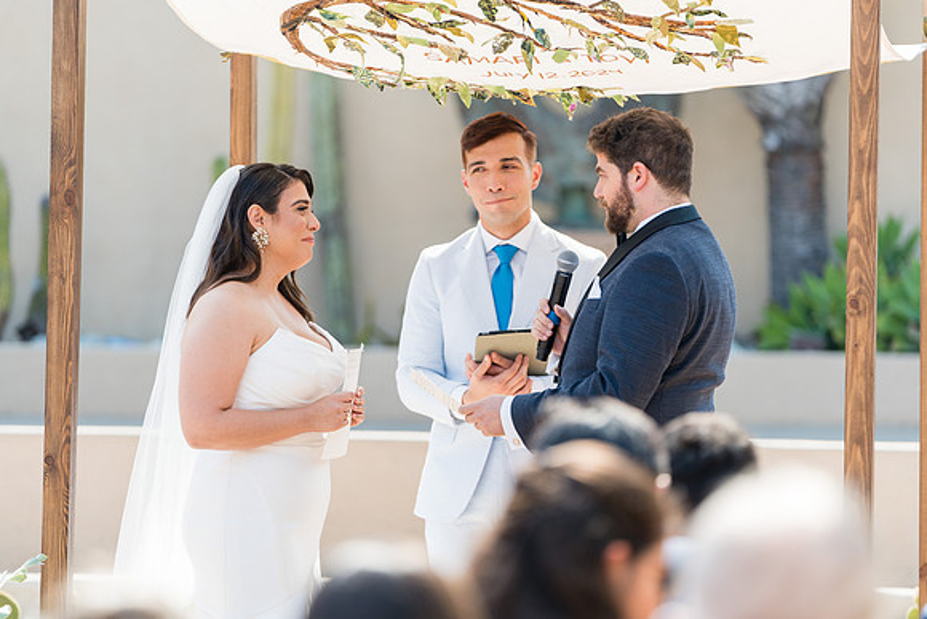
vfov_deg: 6.9
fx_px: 5151
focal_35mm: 200
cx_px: 464
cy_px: 310
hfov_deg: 10.3
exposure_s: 1/1000
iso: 200
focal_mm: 200
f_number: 2.8
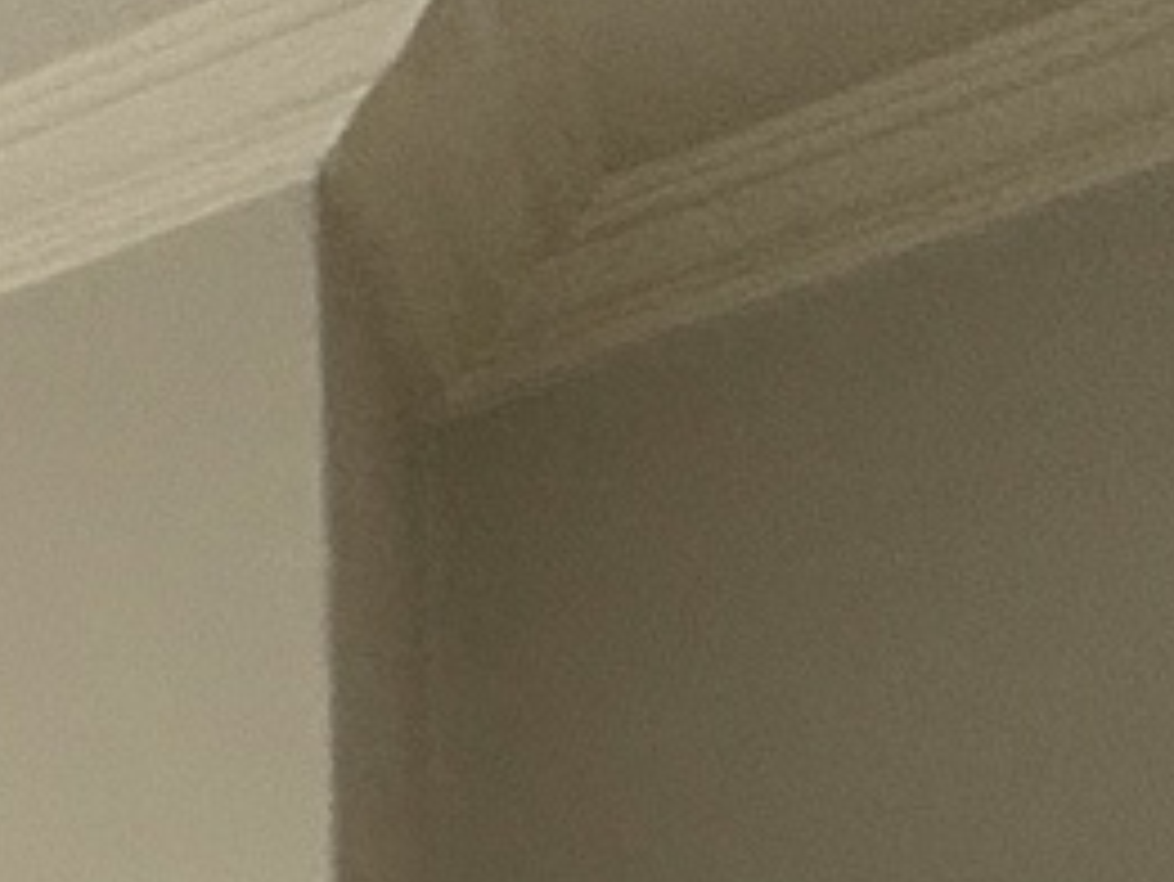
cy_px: 2480
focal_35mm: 103
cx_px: -2721
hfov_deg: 10.2
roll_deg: +1.1
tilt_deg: +0.1
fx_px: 3495
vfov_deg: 10.8
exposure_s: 1/99
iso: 80
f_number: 2.2
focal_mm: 2.22
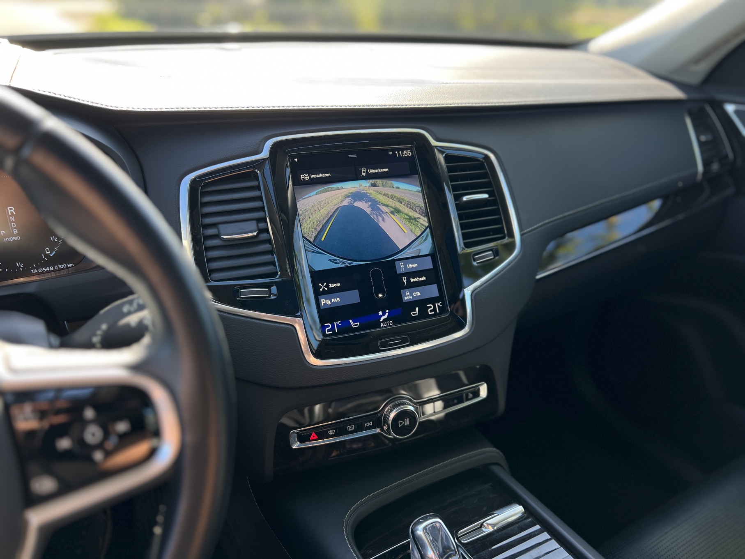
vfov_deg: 53.1
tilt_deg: -27.6
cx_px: 372
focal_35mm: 26
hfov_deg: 67.3
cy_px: 280
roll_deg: -3.1
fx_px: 560
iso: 50
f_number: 1.5
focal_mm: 5.7
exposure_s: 1/232
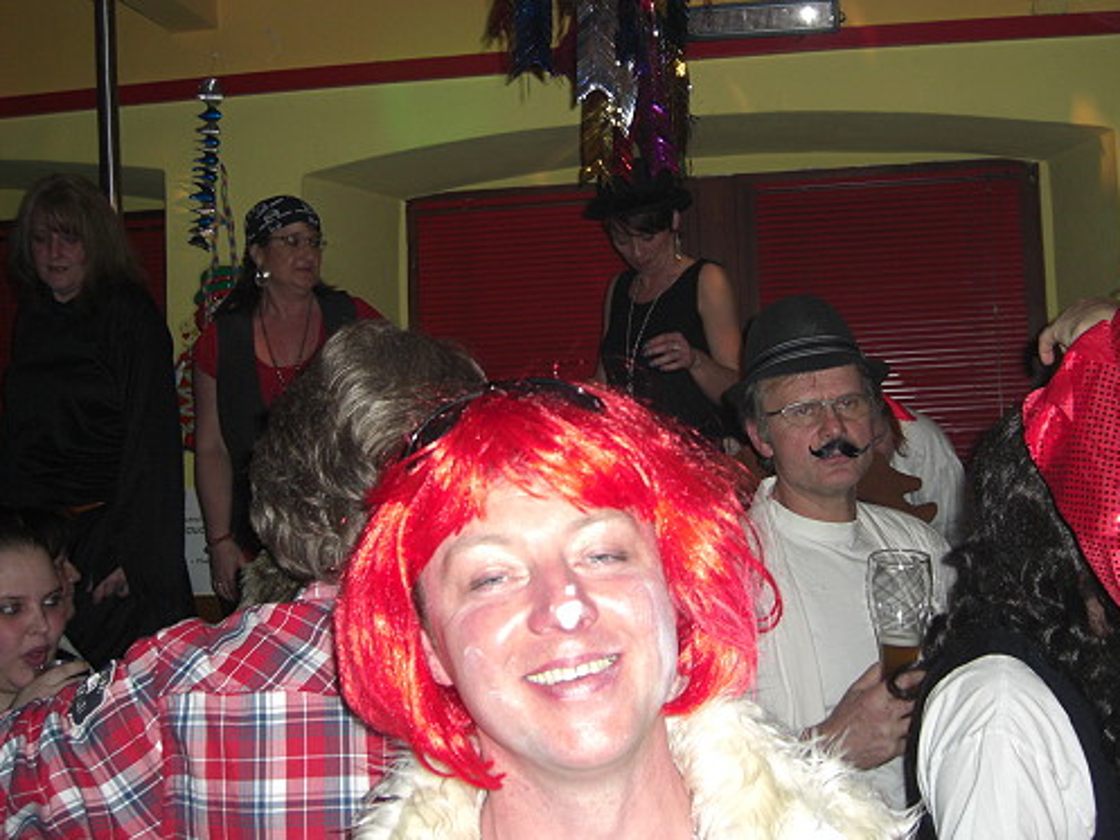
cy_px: 345
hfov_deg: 41.2
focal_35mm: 46
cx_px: 624
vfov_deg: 31.5
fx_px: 1489
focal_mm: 7.9
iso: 200
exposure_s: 1/60
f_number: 2.8
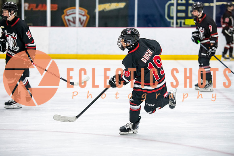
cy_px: 78
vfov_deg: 10.7
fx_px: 832
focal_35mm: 128
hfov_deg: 16.0
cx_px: 117
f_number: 3.2
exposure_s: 1/800
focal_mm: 125
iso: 2500
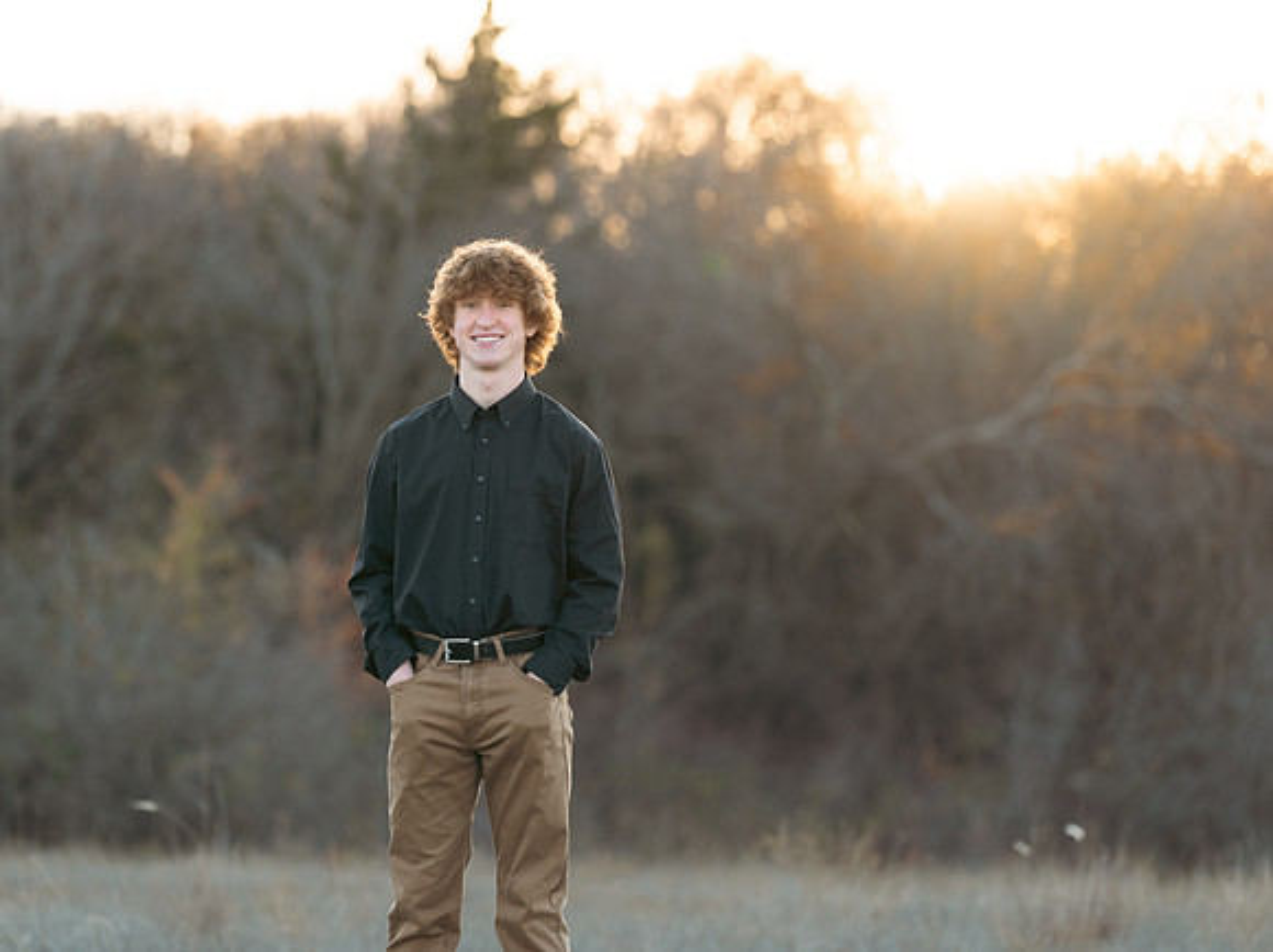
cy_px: 408
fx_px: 6146
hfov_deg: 11.8
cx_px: 448
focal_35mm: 167
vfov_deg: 8.9
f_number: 2.8
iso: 400
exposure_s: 1/320
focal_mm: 134
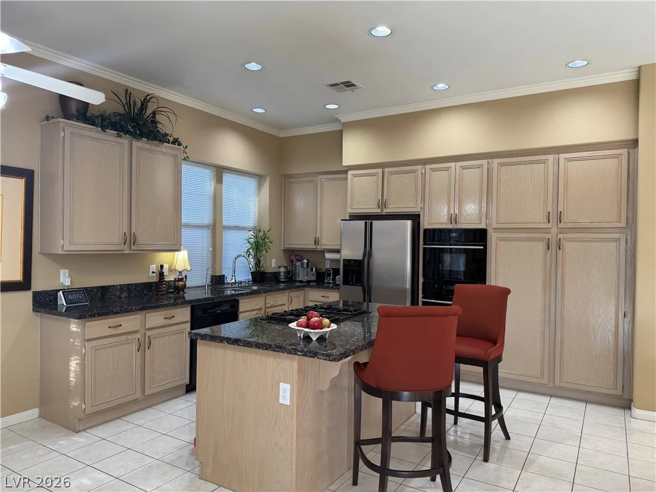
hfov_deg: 71.6
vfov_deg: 56.8
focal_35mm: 24
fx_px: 455
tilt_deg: -1.6
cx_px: 328
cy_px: 246
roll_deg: -1.2
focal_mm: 6.76
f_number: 1.78
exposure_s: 1/60
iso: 125
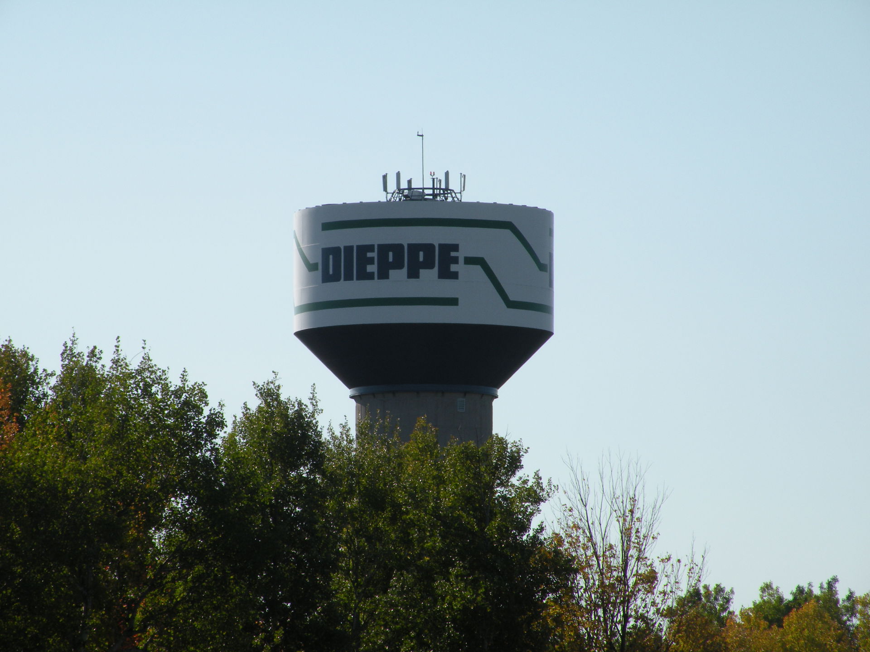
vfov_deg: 5.6
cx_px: 435
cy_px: 326
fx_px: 6635
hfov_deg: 7.5
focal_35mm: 264
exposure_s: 1/304
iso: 64
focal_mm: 46.7
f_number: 8
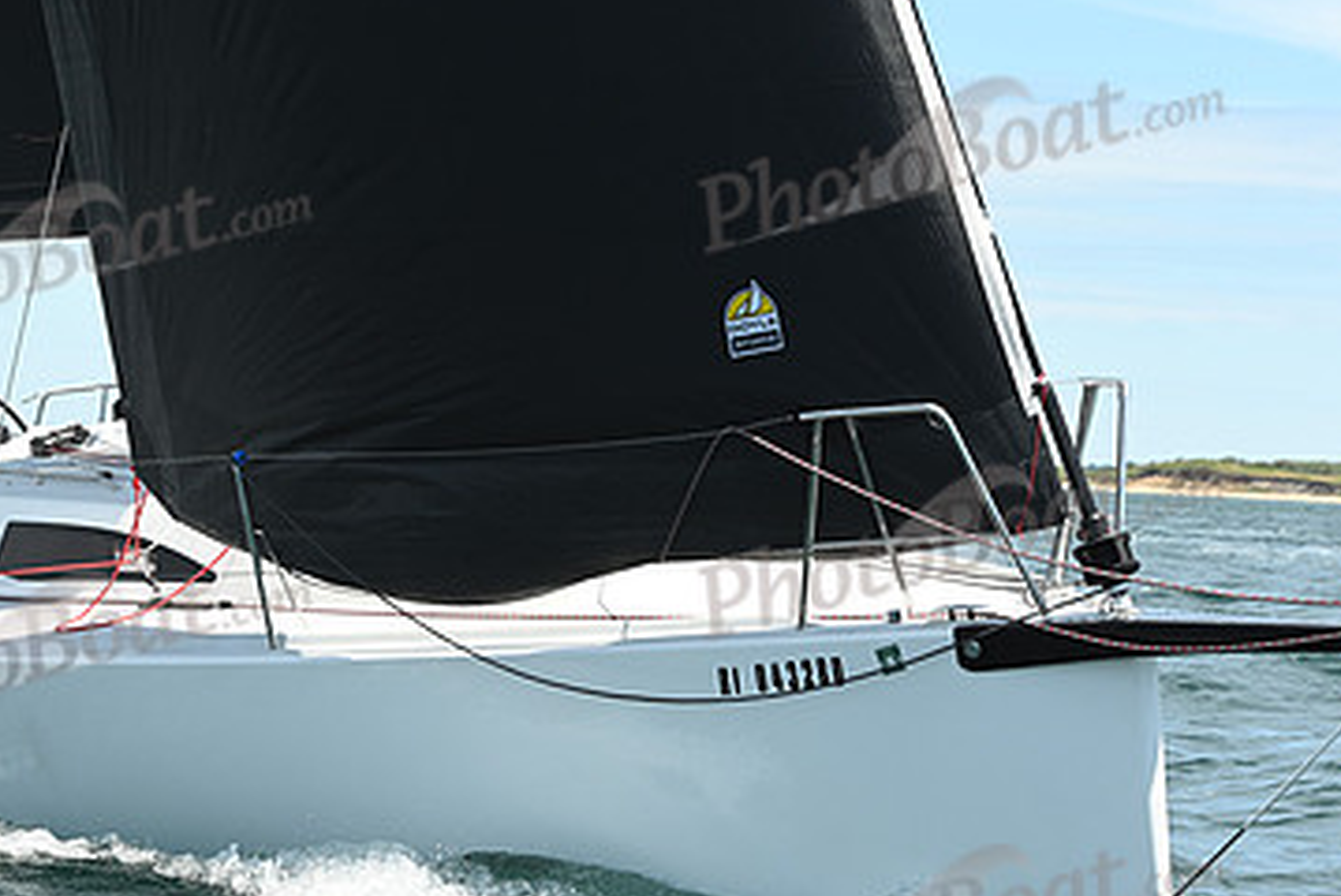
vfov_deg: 12.1
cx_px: 508
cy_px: 401
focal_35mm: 113
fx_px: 4213
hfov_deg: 18.1
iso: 320
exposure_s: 1/1000
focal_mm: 70
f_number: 6.3
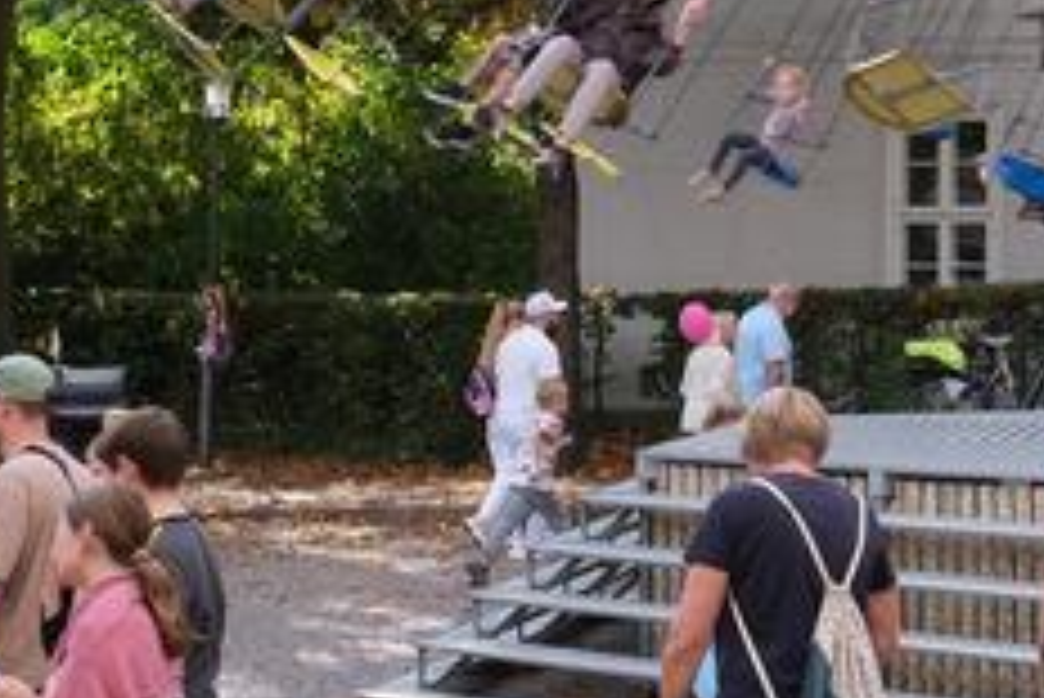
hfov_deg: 15.1
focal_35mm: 131
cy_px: 115
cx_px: 1228
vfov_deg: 10.4
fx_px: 3801
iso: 400
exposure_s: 1/160
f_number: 8
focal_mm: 25.4
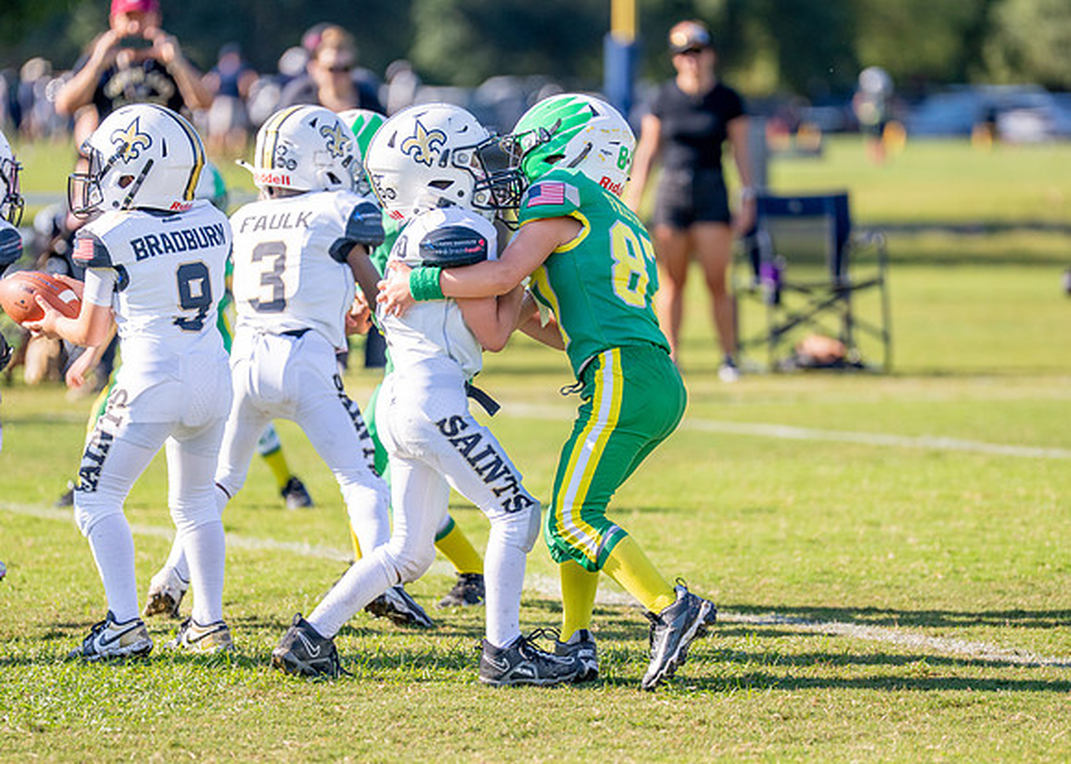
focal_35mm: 280
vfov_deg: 5.1
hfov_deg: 7.2
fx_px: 8512
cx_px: 548
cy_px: 382
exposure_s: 1/2500
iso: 250
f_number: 2.8
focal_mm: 200
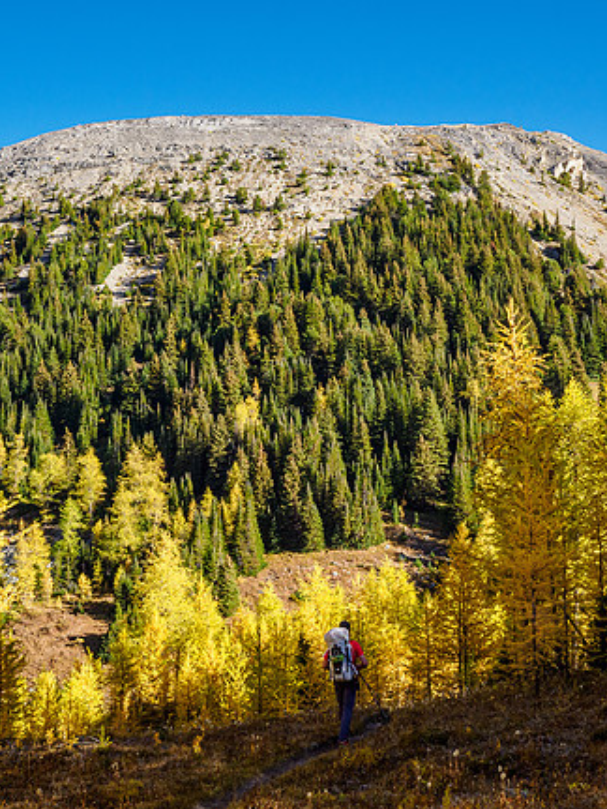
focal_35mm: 43
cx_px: 375
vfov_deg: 43.9
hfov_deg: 33.5
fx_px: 1005
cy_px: 405
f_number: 11
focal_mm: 16
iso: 200
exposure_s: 1/100
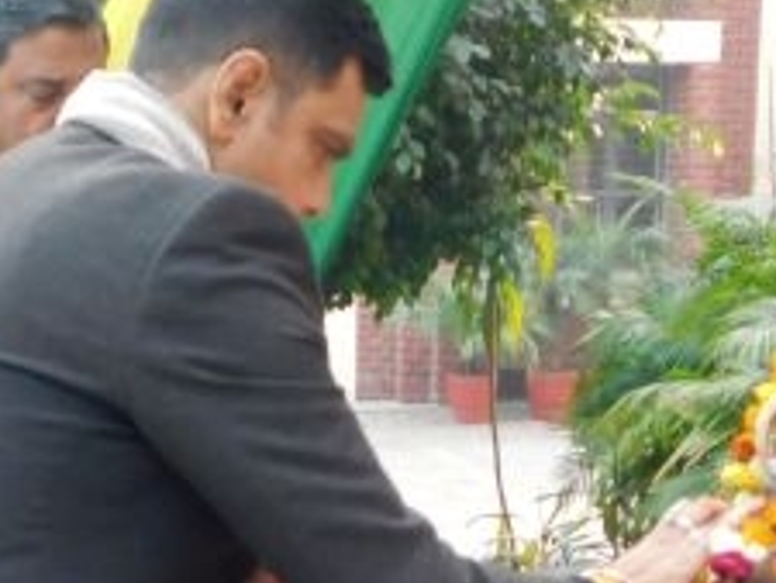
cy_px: 593
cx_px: 341
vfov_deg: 15.1
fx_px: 2153
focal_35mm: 96
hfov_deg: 20.4
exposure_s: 1/100
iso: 125
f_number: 3.5
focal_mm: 6.3
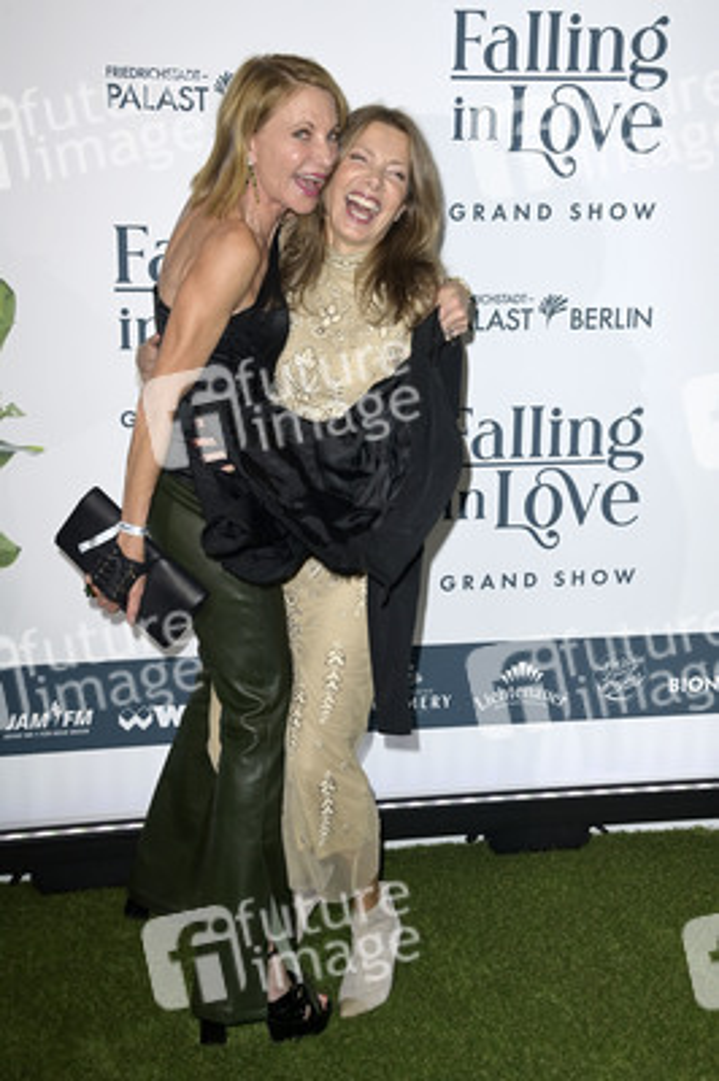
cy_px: 540
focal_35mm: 55
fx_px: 1650
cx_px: 360
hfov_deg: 24.6
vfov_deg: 36.3
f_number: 6.3
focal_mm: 55
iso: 640
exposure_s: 1/250
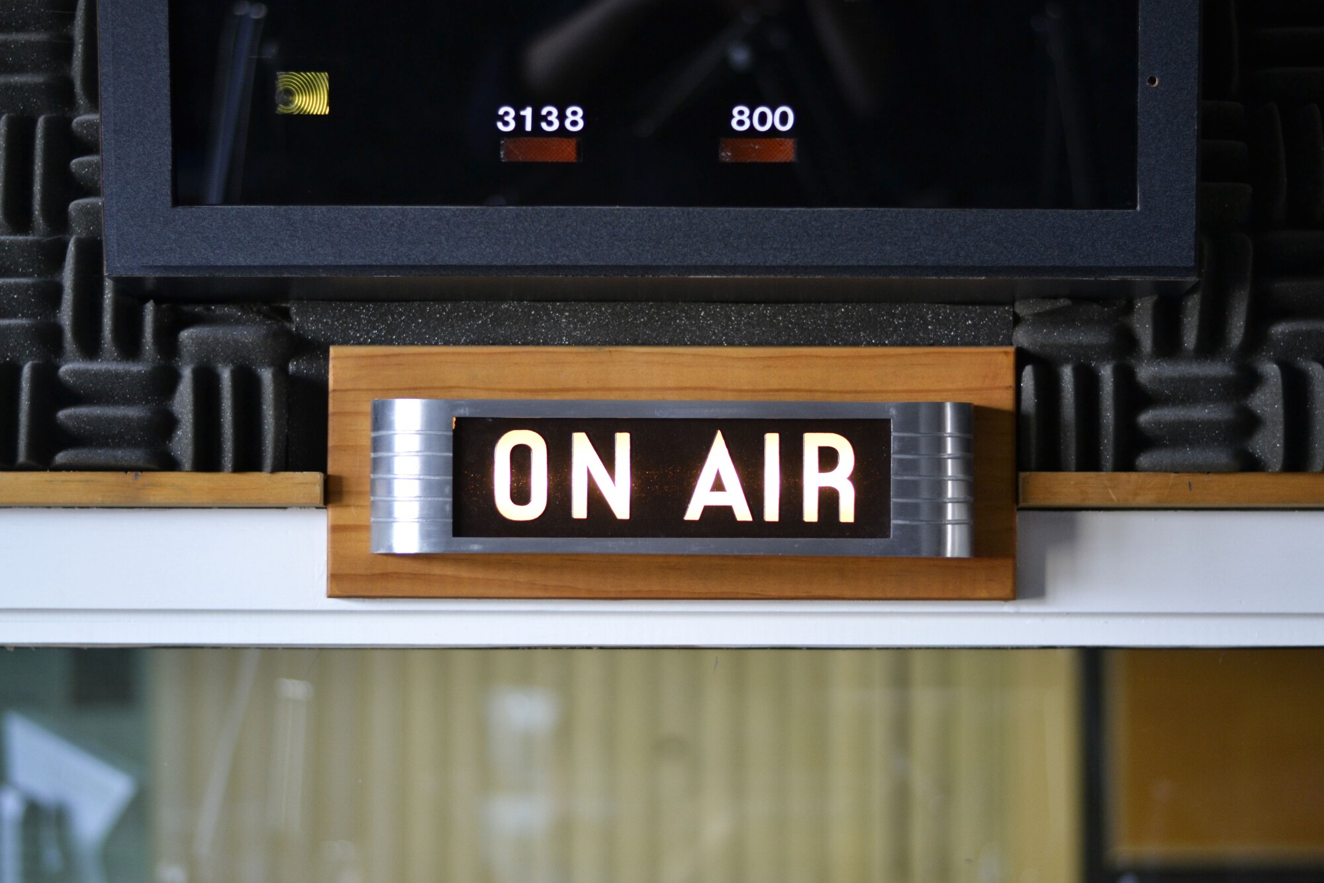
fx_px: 2758
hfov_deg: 27.0
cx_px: 662
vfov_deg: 18.2
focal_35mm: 75
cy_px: 442
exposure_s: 1/200
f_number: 1.8
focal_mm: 50
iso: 400
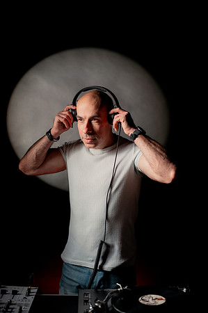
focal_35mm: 49
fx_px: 426
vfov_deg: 40.4
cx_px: 104
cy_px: 156
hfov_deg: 27.5
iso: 400
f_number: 2.8
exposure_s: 1/125
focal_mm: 49
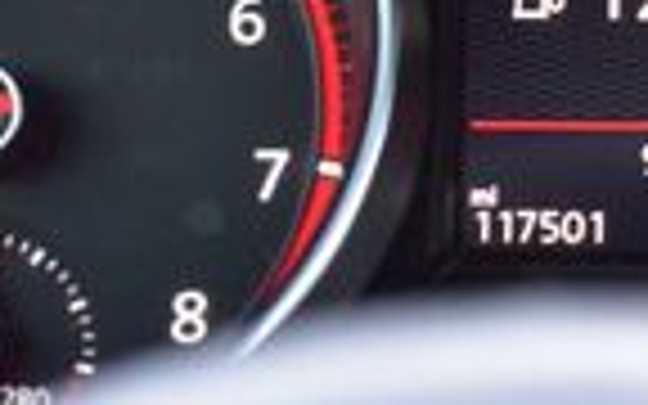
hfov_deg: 12.1
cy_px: 144
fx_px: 2989
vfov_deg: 7.7
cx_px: 783
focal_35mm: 169
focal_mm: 25
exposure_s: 1/15
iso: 1400
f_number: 6.3
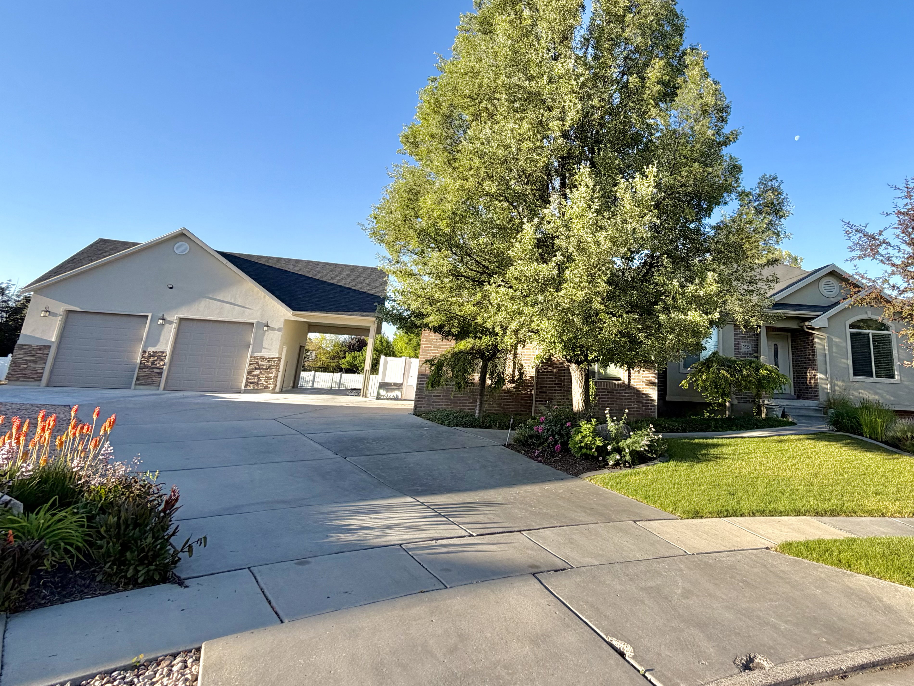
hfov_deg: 77.6
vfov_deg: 62.0
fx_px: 554
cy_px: 232
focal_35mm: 21
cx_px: 571
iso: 40
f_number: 2.2
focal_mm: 2.22
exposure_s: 1/564
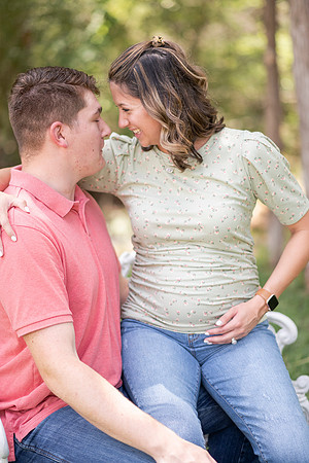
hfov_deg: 16.1
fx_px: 1094
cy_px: 232
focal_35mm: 85
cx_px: 154
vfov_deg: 23.9
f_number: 2
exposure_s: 1/1250
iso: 320
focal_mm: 85
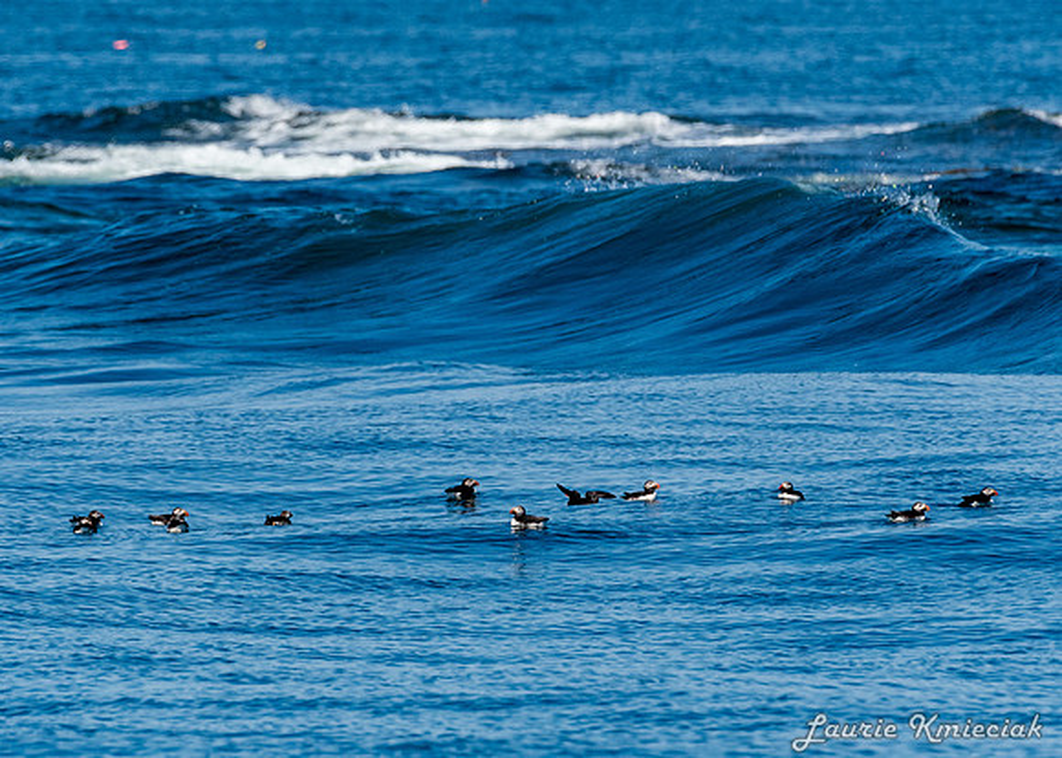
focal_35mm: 842
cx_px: 473
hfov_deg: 2.4
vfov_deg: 1.7
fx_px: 25389
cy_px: 427
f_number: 7.1
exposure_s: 1/3200
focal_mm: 390
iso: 640
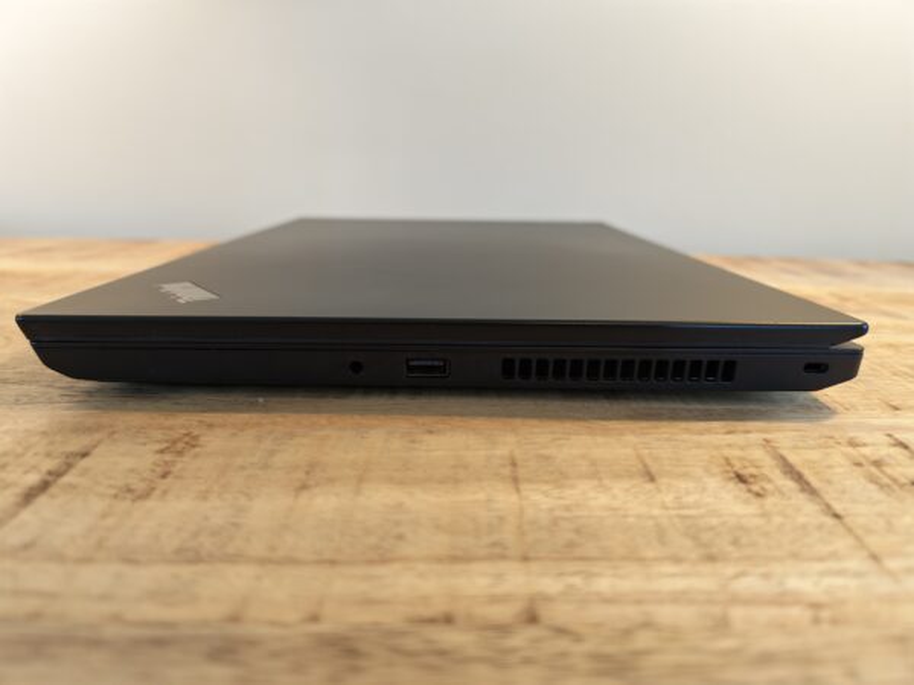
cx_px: 457
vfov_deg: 58.9
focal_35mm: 23
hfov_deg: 73.9
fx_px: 607
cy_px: 342
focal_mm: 6.55
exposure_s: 1/50
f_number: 1.6
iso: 100
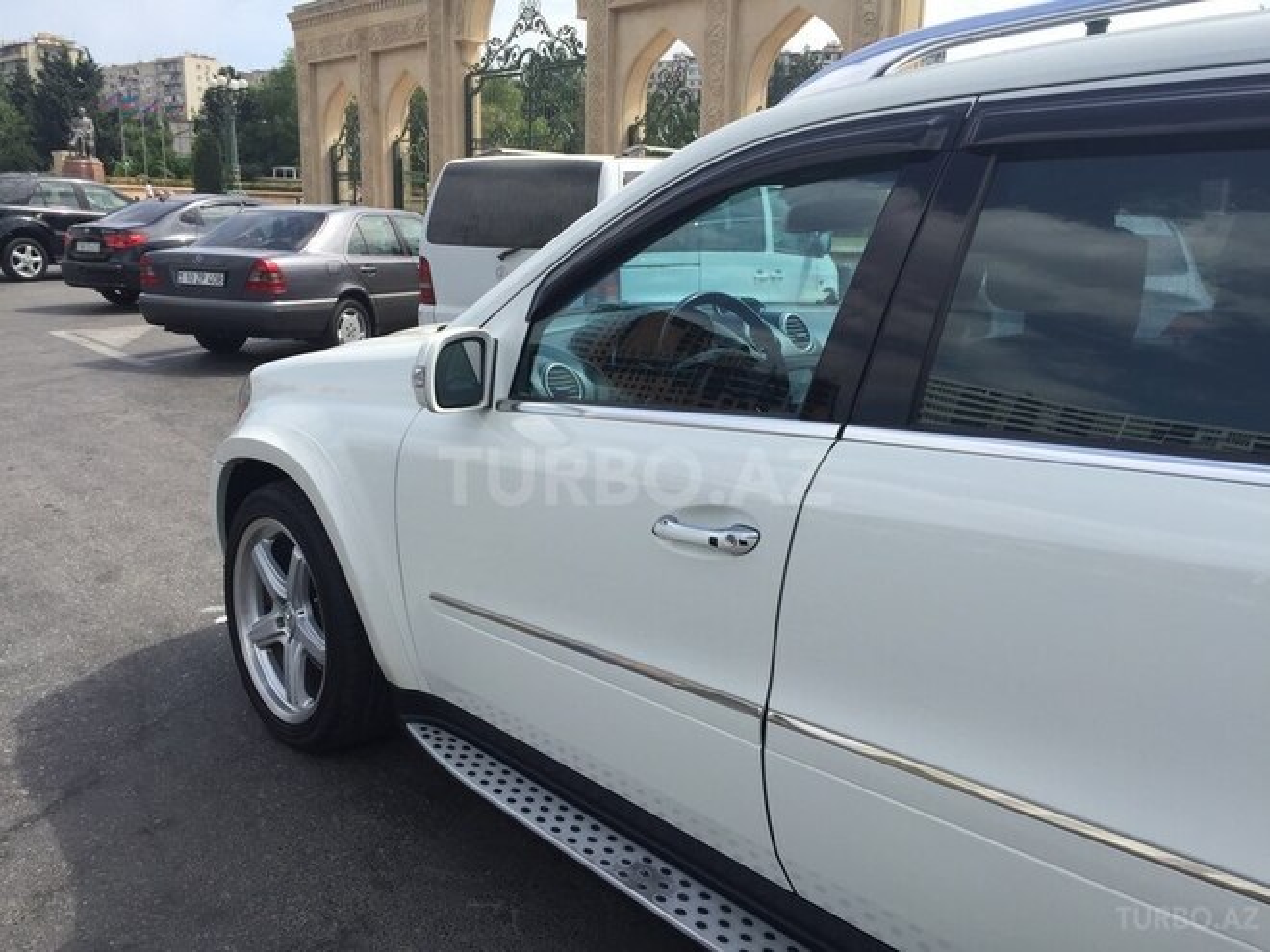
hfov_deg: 61.7
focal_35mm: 29
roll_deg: -3.0
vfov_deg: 48.2
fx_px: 1064
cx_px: 635
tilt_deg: -10.3
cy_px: 476
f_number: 2.2
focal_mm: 4.15
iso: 32
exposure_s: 1/1364
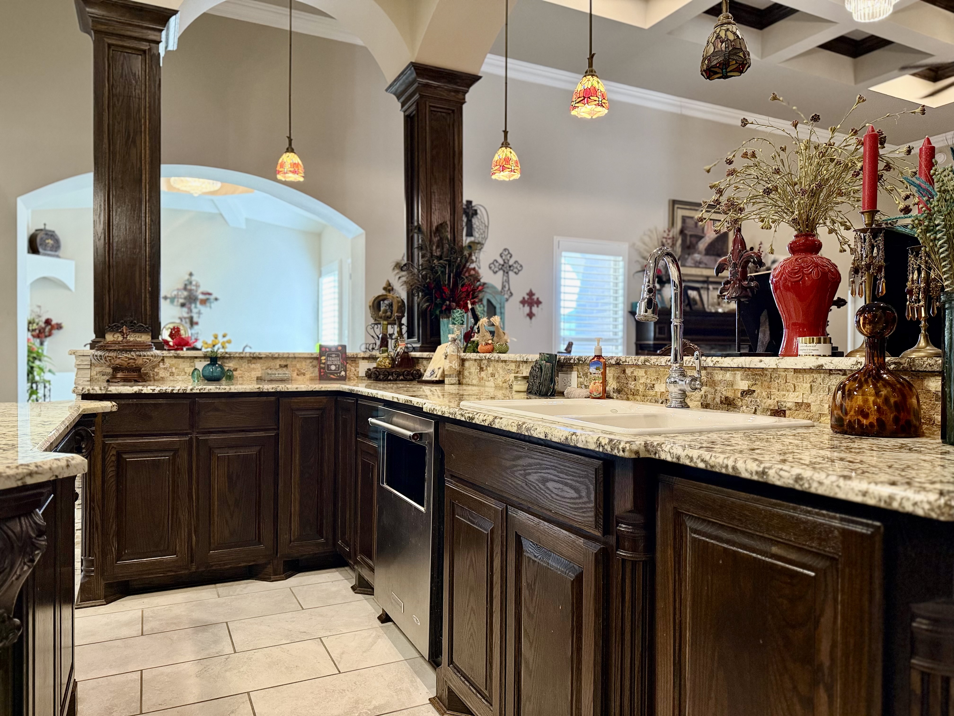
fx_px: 661
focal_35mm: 24
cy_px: 358
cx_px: 477
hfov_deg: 71.6
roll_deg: -0.1
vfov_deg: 56.8
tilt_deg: -0.3
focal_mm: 6.76
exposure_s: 1/60
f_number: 1.78
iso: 320
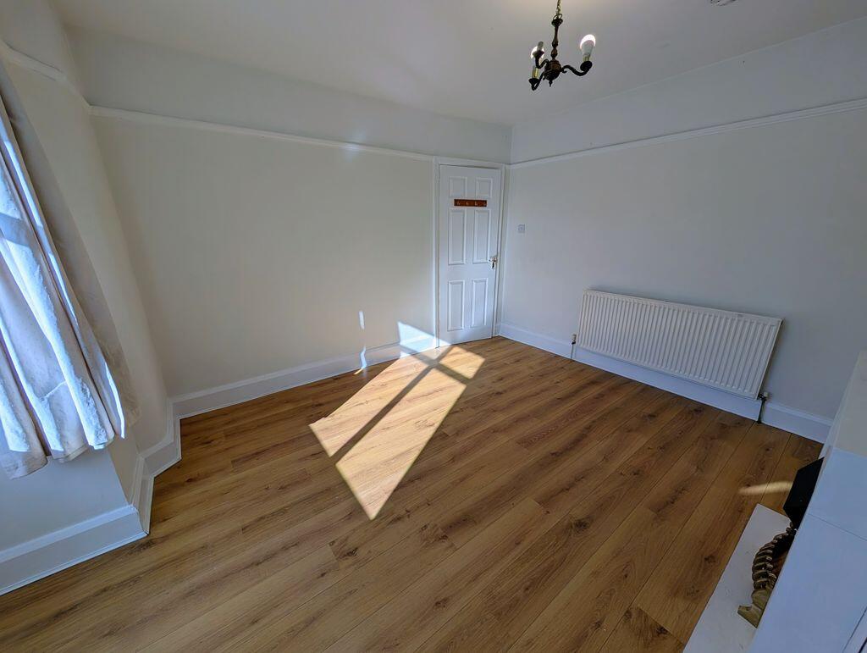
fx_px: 301
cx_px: 434
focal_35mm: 12
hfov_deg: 110.5
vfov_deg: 94.6
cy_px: 326
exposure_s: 1/2088
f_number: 1.7
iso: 54
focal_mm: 2.02
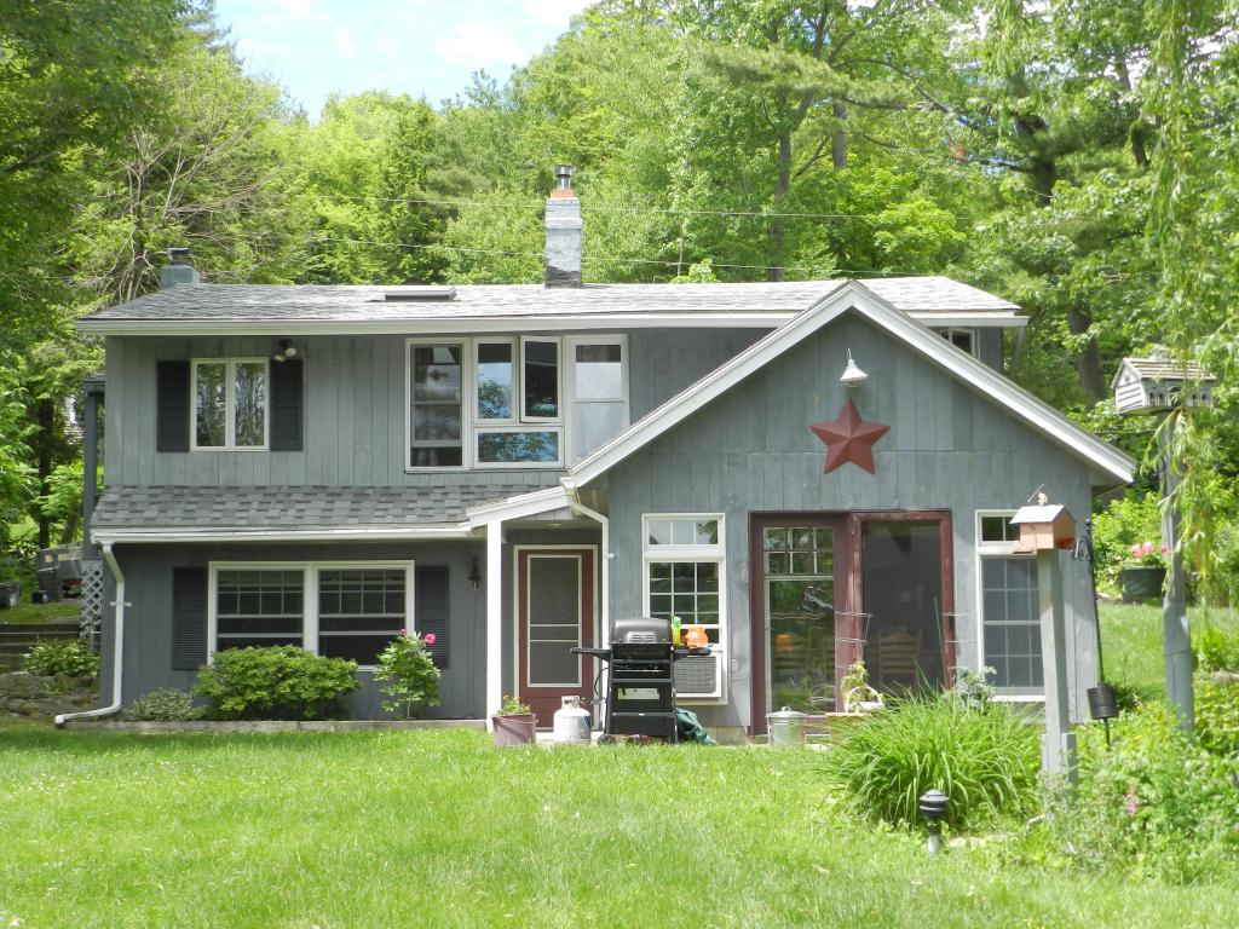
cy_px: 464
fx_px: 1897
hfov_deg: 36.2
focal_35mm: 53
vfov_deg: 27.5
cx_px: 620
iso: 160
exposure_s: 1/320
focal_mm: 9.4
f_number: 4.4
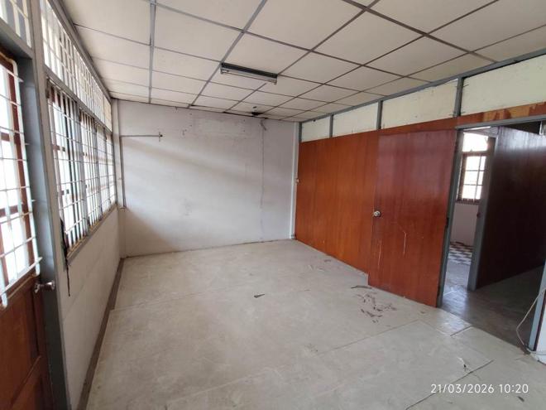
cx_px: 273
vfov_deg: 78.1
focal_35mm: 16
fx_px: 252
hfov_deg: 94.5
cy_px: 205
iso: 74
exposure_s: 1/100
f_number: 2.2
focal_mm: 1.67
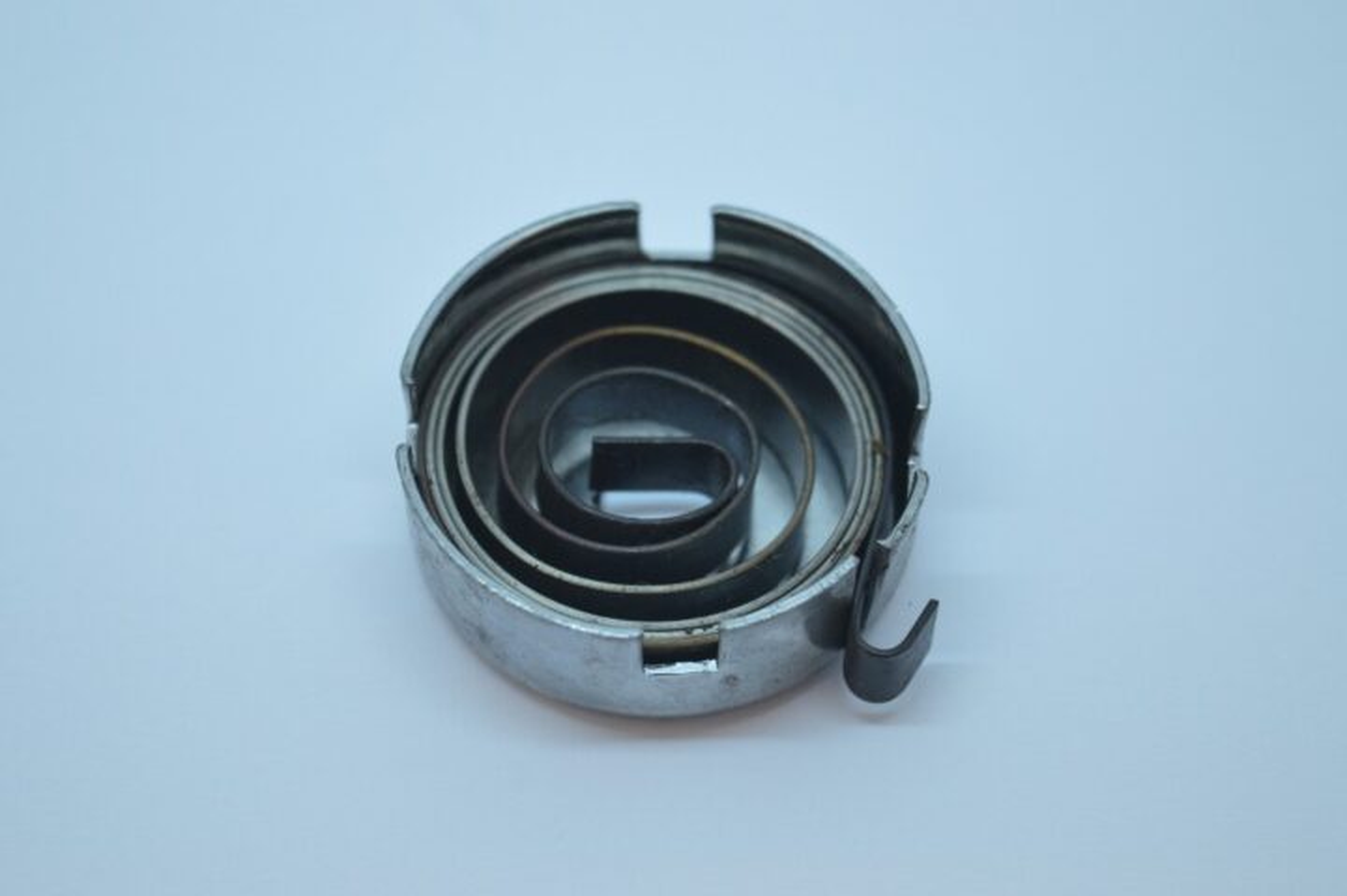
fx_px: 3085
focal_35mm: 82
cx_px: 674
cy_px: 448
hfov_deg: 24.6
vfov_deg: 16.5
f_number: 5.6
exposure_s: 1/100
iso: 400
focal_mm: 55
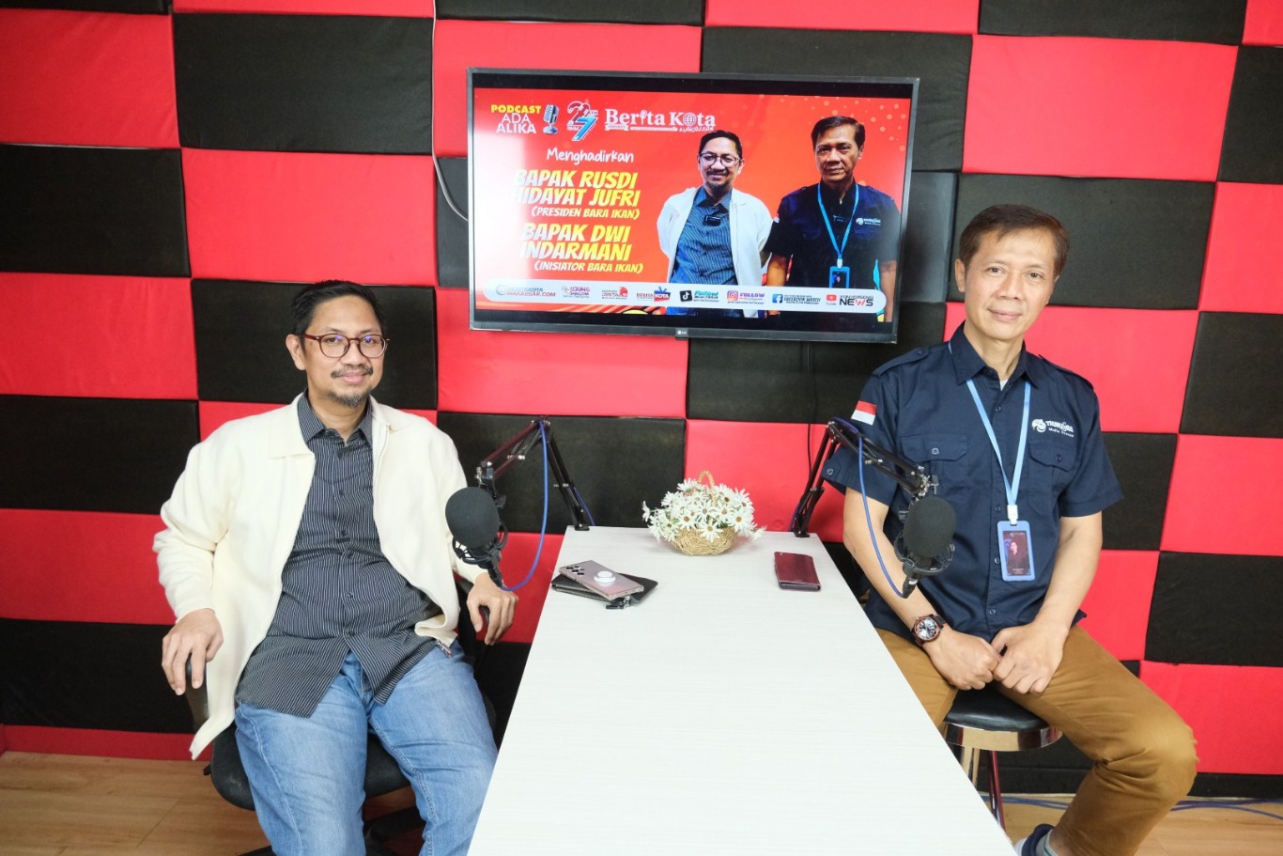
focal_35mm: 23
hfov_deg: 76.1
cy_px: 428
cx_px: 642
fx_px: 820
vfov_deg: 55.1
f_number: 3.5
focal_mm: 15.6
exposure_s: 1/100
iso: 3200
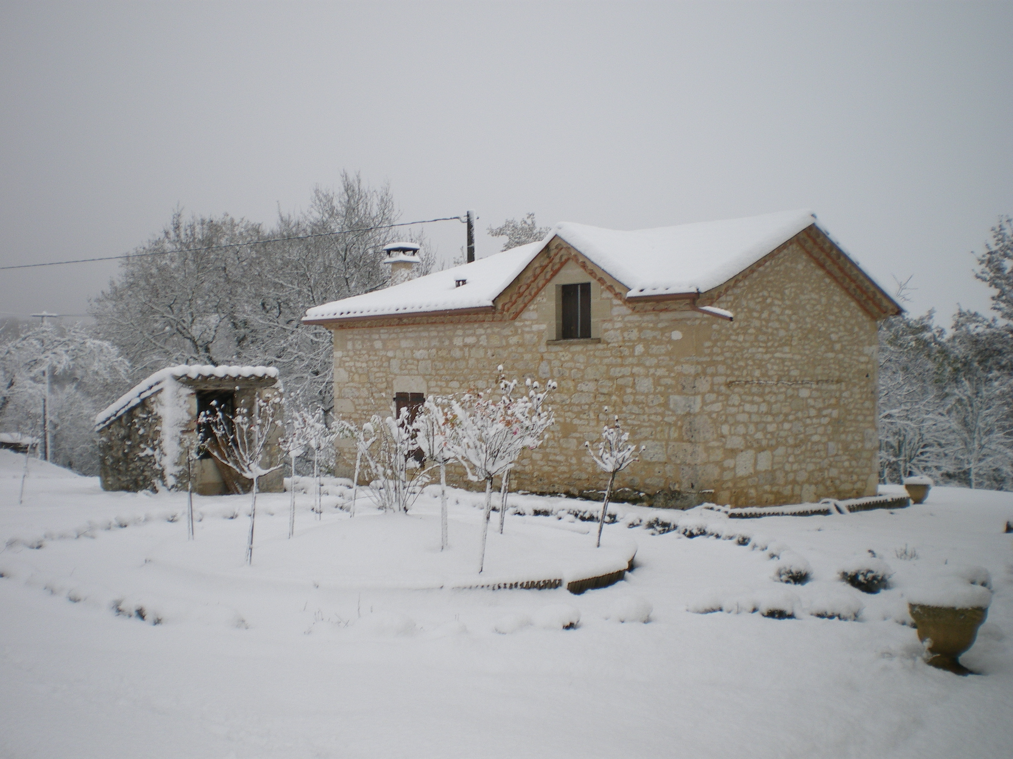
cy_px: 380
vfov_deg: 39.7
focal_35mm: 36
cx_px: 506
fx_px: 1054
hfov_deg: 51.4
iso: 64
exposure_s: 1/160
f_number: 4.6
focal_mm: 6.3
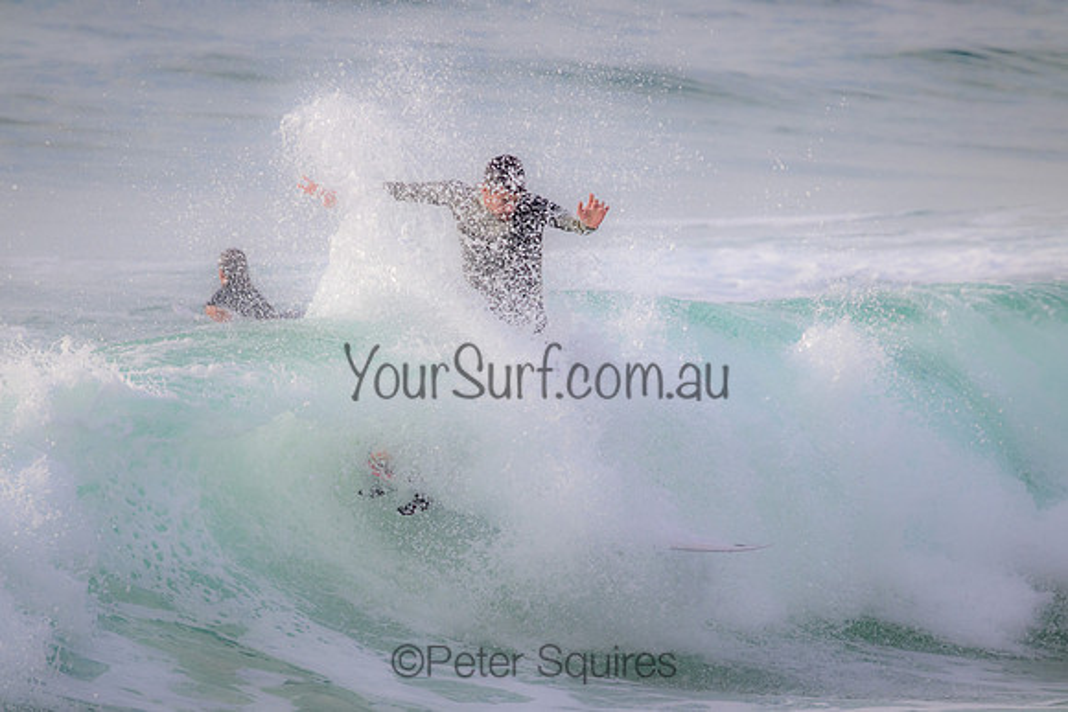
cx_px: 534
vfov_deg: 1.9
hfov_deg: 2.9
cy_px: 356
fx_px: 21364
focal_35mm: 720
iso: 1600
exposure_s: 1/1600
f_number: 11
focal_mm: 720
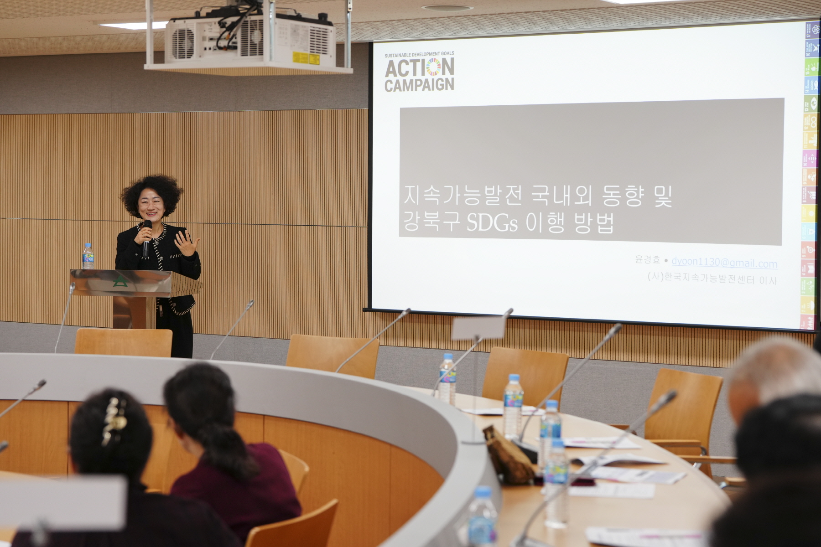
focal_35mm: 80
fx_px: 1824
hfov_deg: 25.4
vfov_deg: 17.1
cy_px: 274
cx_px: 410
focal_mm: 80
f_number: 4
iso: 800
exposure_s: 1/160
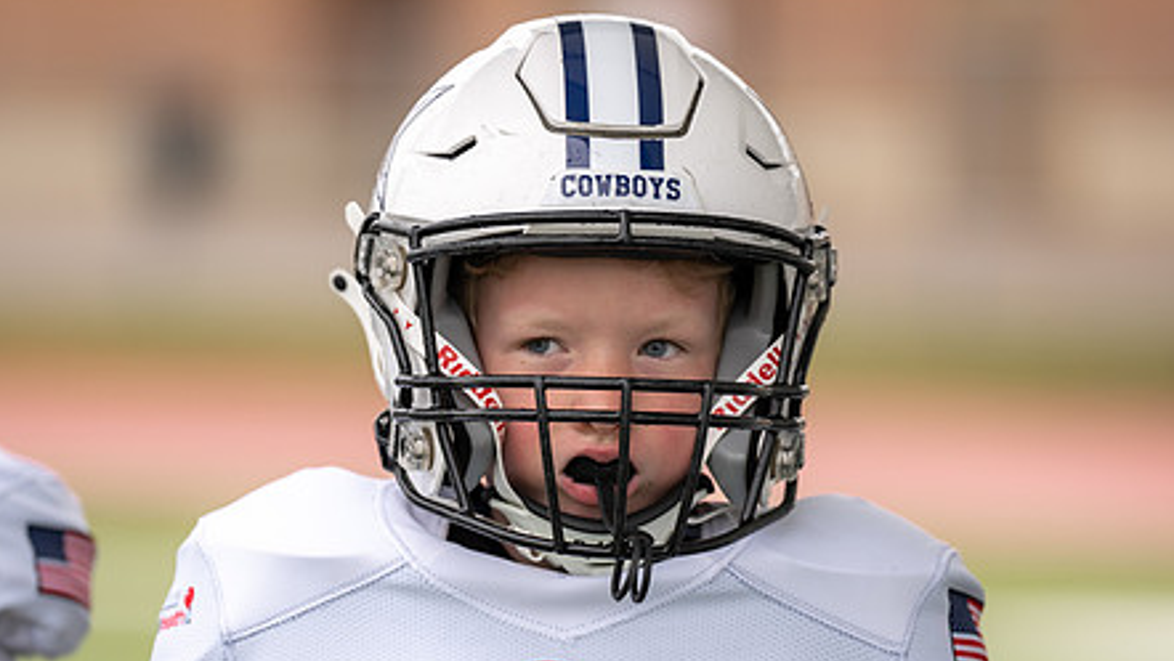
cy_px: 496
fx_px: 10370
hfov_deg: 6.5
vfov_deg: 3.7
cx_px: 547
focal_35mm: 333
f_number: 2.8
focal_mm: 200
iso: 100
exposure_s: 1/320
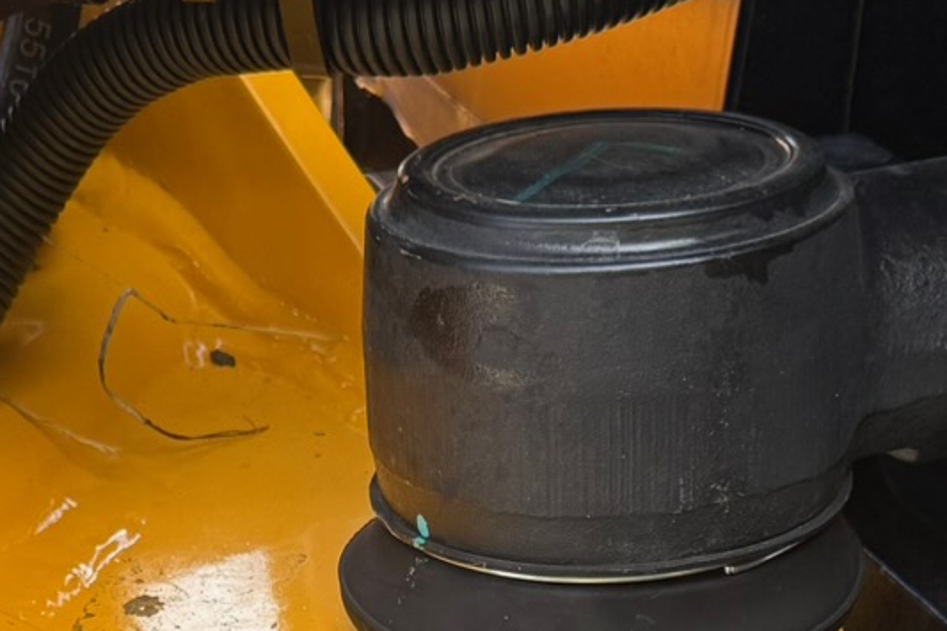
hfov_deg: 21.2
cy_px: 1113
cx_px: 378
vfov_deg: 13.0
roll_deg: -1.0
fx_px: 2524
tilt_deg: -40.6
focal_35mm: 96
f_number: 1.78
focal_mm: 6.76
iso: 80
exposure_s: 1/722
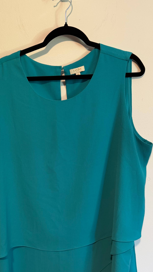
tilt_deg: -11.4
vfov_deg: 55.7
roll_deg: +0.1
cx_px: 47
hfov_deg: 33.3
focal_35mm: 35
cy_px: 177
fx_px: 252
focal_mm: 6.76
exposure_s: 1/60
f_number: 1.78
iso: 200
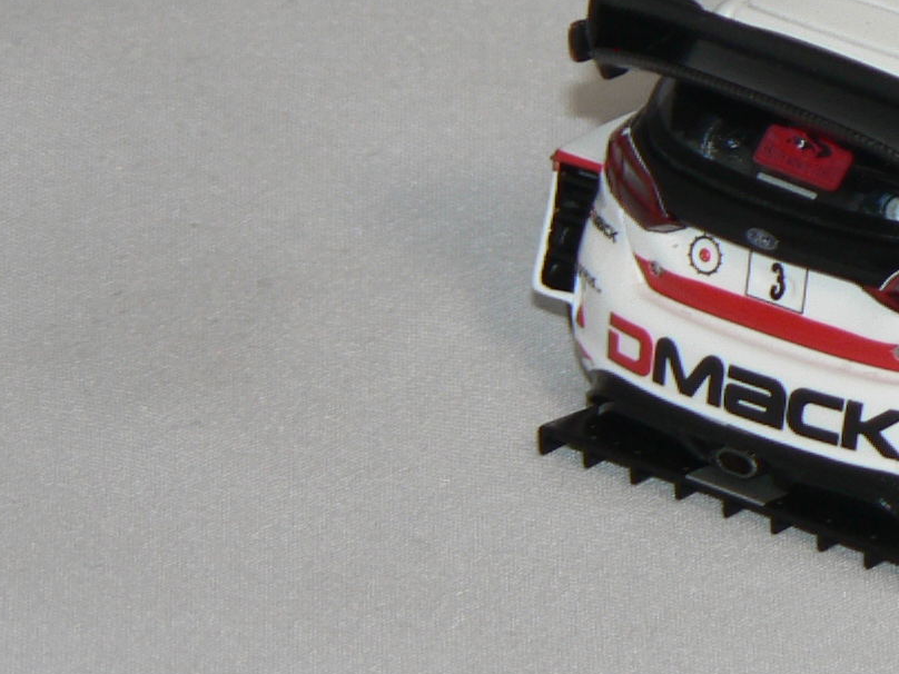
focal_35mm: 456
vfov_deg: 3.3
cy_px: 129
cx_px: 1326
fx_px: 11843
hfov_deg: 4.3
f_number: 3.2
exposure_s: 1/60
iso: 80
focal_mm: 24.1
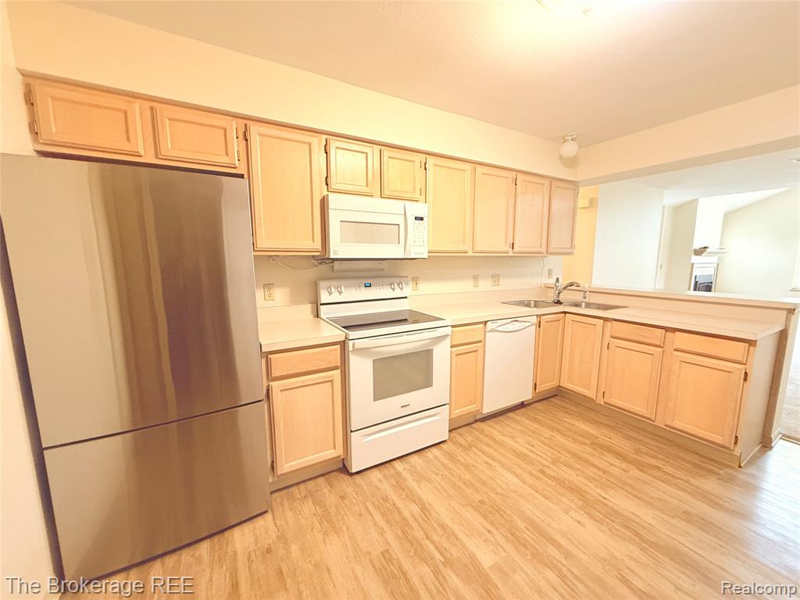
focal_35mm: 14
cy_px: 300
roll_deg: -0.3
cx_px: 400
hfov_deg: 102.1
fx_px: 324
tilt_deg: -7.1
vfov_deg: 85.7
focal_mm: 2.22
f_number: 2.2
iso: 400
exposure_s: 1/60
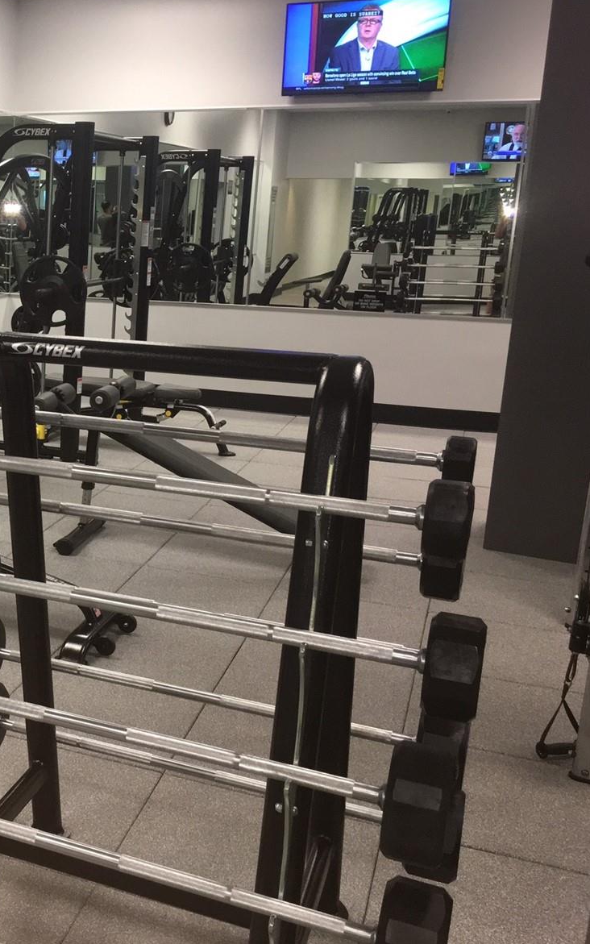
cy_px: 463
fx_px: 1080
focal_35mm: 42
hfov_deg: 28.2
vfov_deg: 47.2
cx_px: -34
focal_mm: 4.15
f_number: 2.2
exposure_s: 1/30
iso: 80
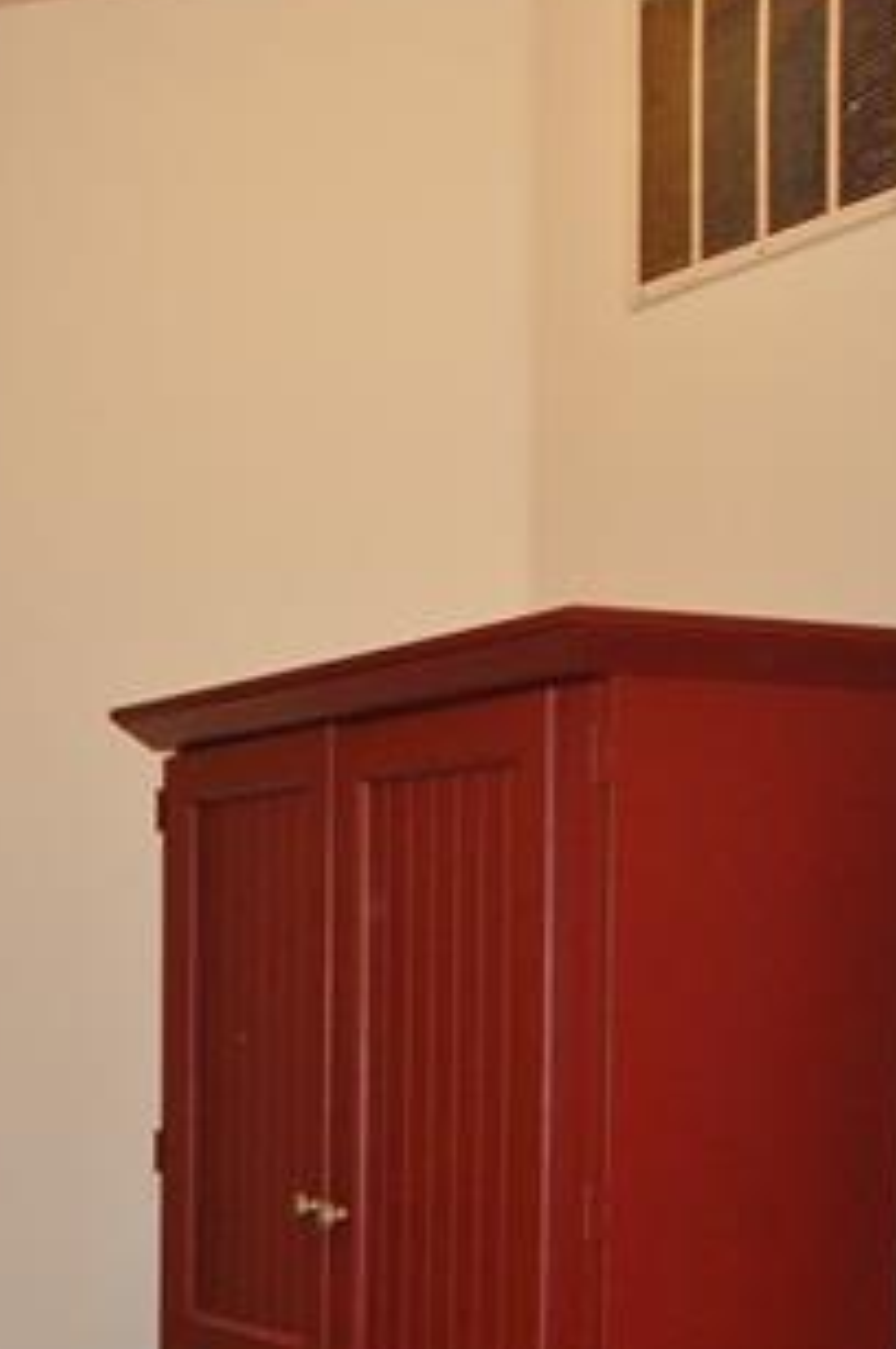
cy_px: 1204
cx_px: -145
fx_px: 2806
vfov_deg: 26.2
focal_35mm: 75
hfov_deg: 17.4
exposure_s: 1/60
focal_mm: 20
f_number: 3.5
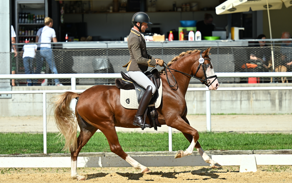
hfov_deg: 9.4
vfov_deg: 5.9
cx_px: 146
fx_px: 1766
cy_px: 88
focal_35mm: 222
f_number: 2.8
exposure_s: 1/1600
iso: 64
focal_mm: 145
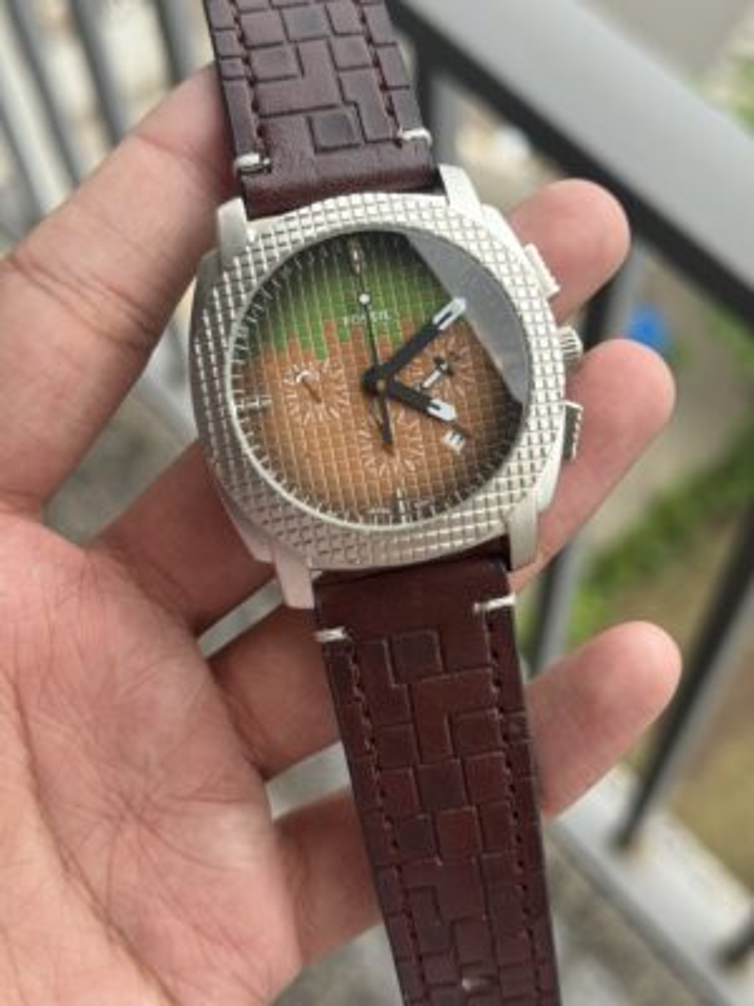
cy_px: 503
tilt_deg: -62.2
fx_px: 1394
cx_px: 377
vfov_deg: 39.7
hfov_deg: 30.3
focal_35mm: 48
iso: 64
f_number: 1.78
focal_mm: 6.76
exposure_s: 1/425
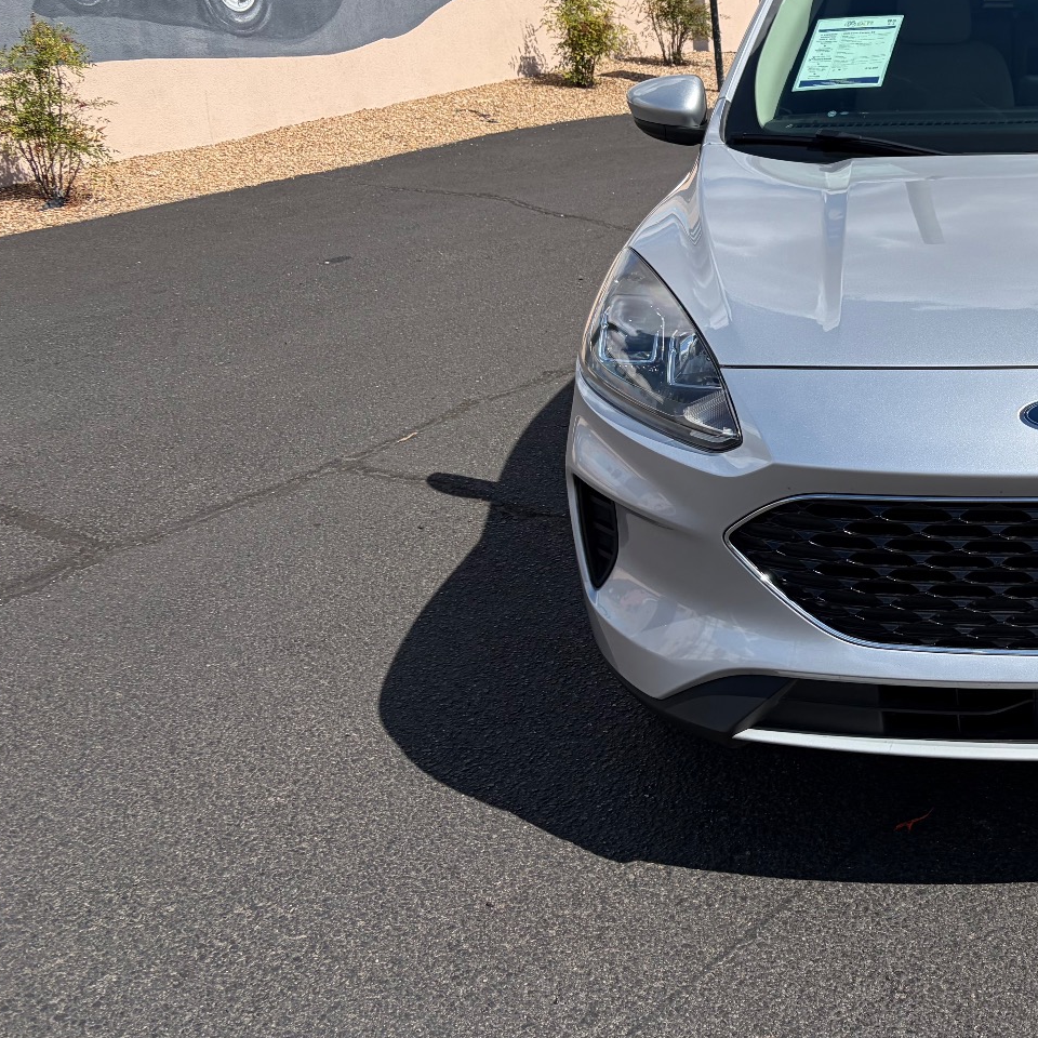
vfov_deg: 36.6
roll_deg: +1.3
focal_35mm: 46
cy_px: 385
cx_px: 1005
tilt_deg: -18.0
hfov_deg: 34.0
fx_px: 1561
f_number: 1.6
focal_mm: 5.96
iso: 50
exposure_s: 1/3831
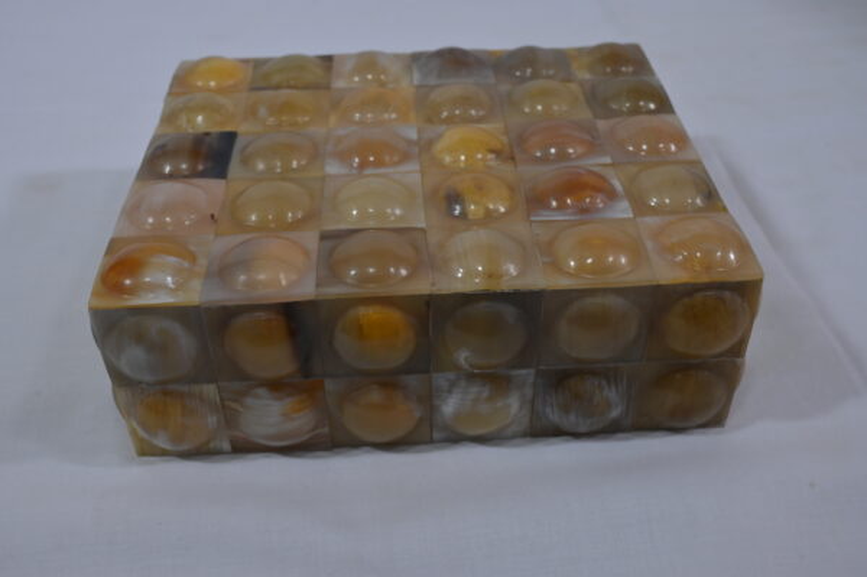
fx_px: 914
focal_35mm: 38
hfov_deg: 50.7
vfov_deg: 35.0
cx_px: 434
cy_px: 288
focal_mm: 38
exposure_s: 1/125
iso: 500
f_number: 9
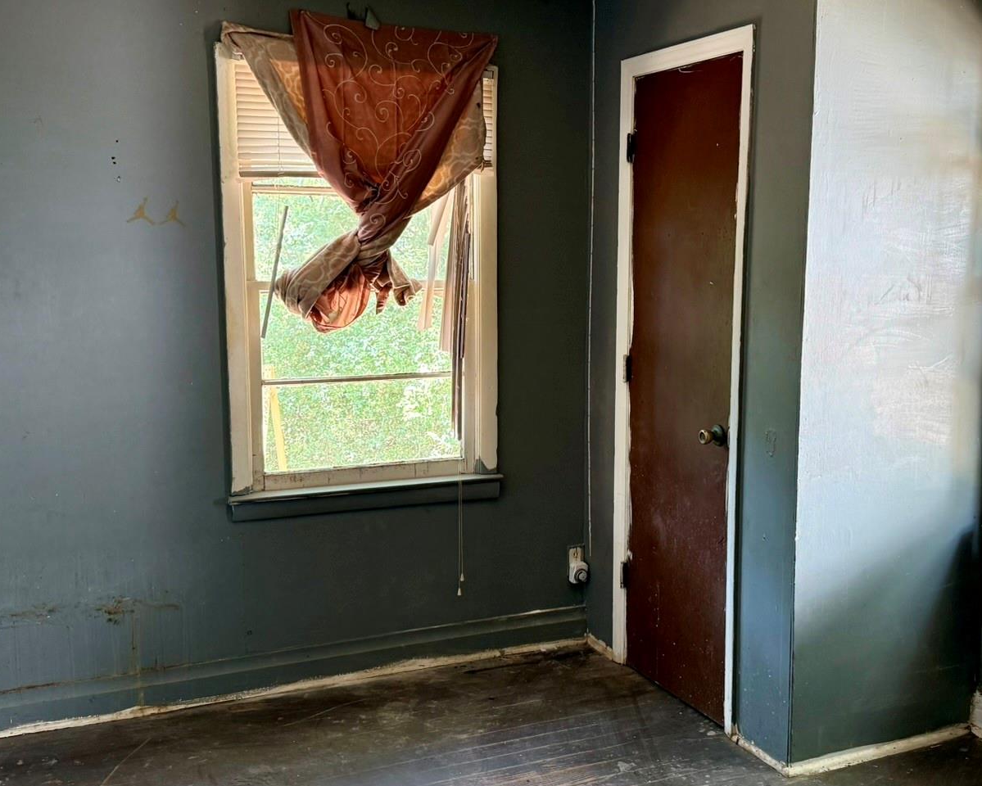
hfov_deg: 45.7
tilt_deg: -7.9
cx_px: 533
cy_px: 418
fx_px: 1163
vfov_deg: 37.3
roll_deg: -0.2
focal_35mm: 40
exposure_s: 1/81
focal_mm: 6.76
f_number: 1.78
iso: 200
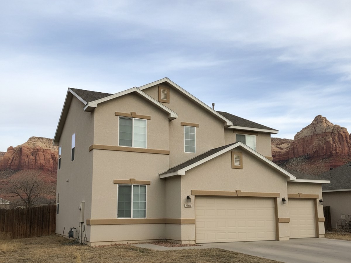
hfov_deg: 71.6
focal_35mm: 24
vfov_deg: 56.8
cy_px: 132
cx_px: 176
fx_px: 243
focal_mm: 6.8
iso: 216
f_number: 1.78
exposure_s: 1/1464
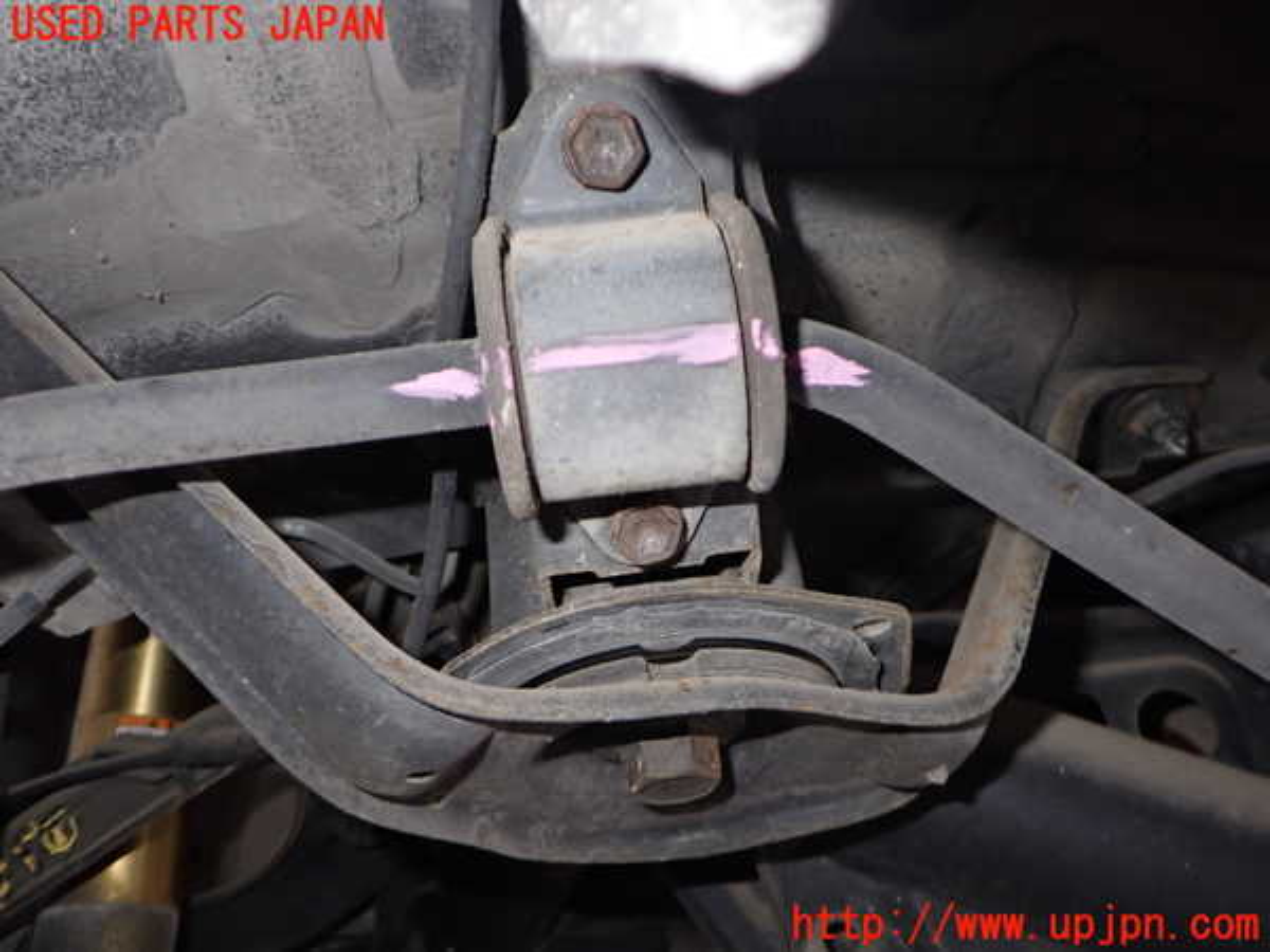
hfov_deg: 60.0
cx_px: 635
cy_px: 476
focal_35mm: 30
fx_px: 1101
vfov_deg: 46.8
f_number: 6.3
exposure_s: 1/30
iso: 250
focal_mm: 5.4
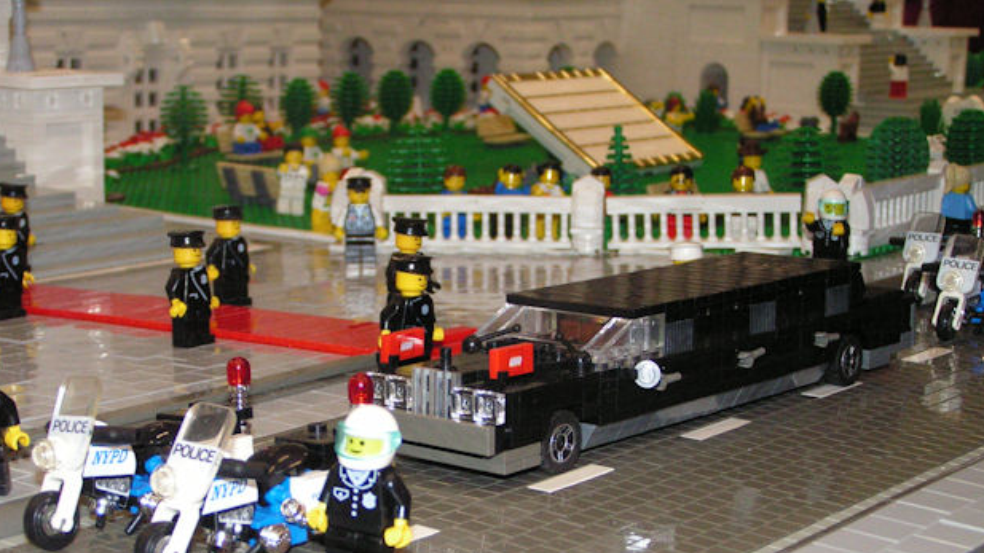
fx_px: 1852
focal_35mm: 71
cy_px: 356
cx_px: 462
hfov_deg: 29.7
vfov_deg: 17.0
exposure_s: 1/60
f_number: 3.2
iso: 200
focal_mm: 9.9
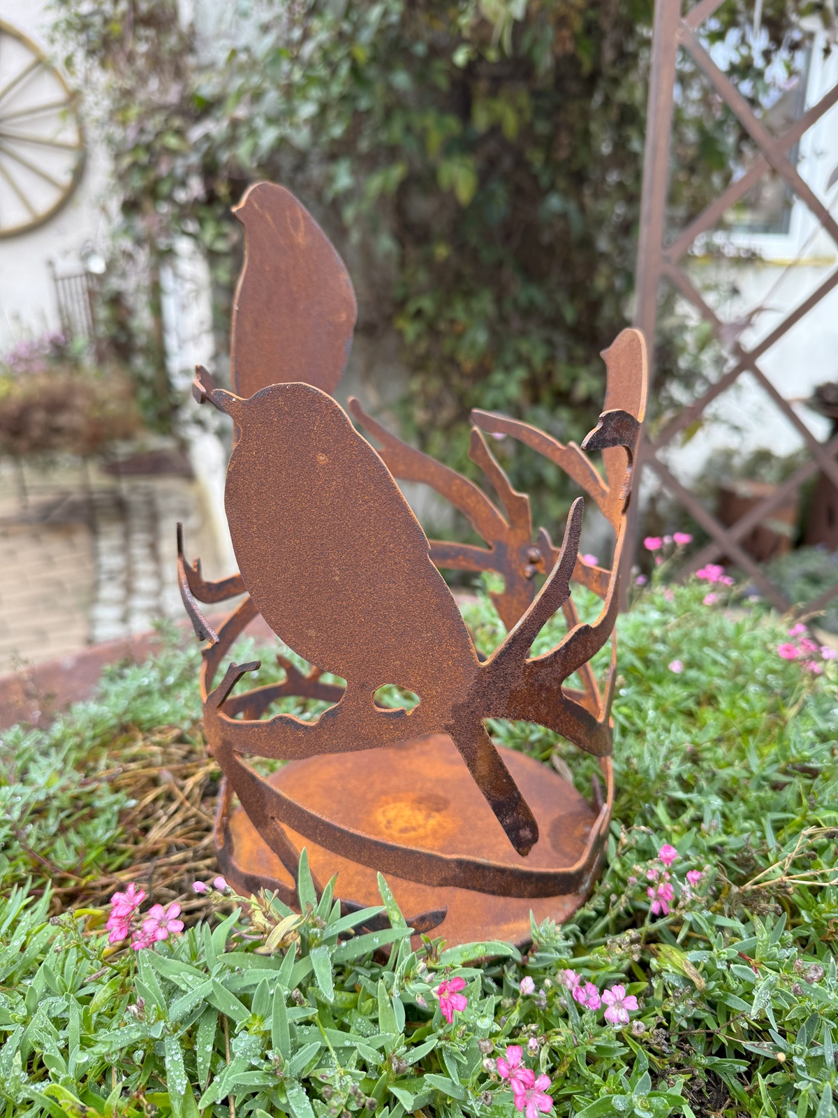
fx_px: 775
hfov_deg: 56.8
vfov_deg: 71.6
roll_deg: -0.5
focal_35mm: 24
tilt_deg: -17.9
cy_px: 559
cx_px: 419
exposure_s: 1/121
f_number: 1.78
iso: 100
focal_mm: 6.76
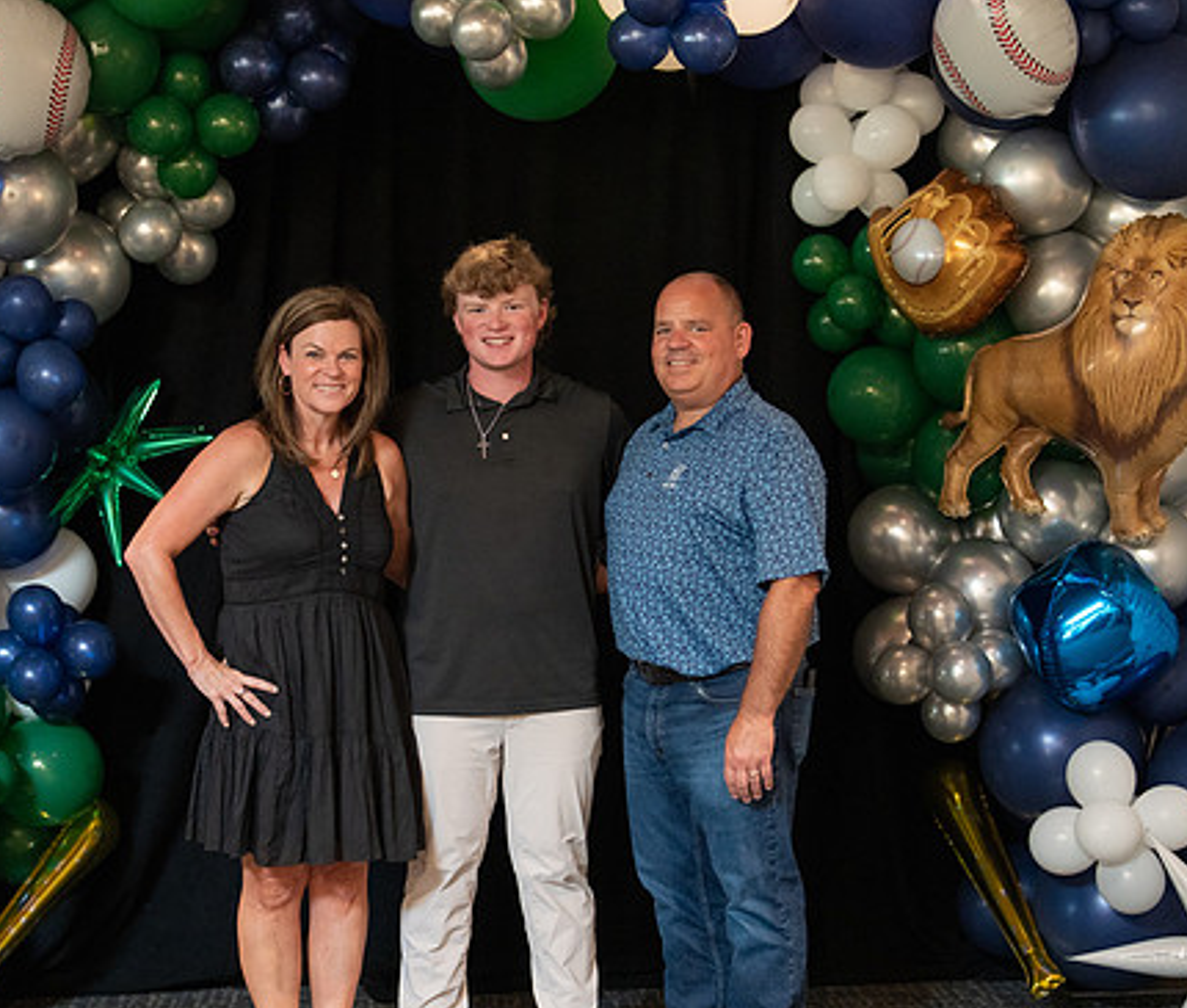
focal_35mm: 72
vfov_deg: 22.0
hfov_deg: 25.8
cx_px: 498
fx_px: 2591
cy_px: 597
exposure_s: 1/320
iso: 1600
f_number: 1.2
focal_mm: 50
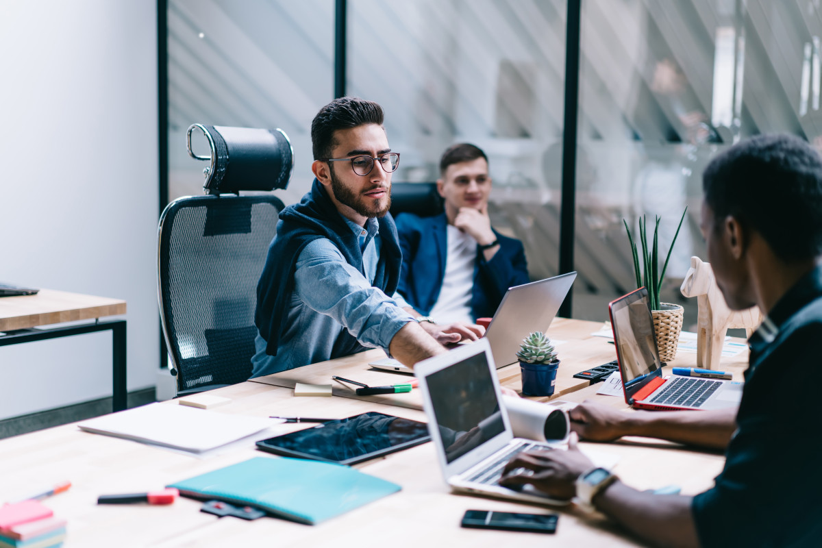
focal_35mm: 55
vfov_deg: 24.6
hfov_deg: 36.2
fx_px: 1256
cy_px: 274
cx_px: 411
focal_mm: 55
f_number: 1.8
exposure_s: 1/160
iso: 160
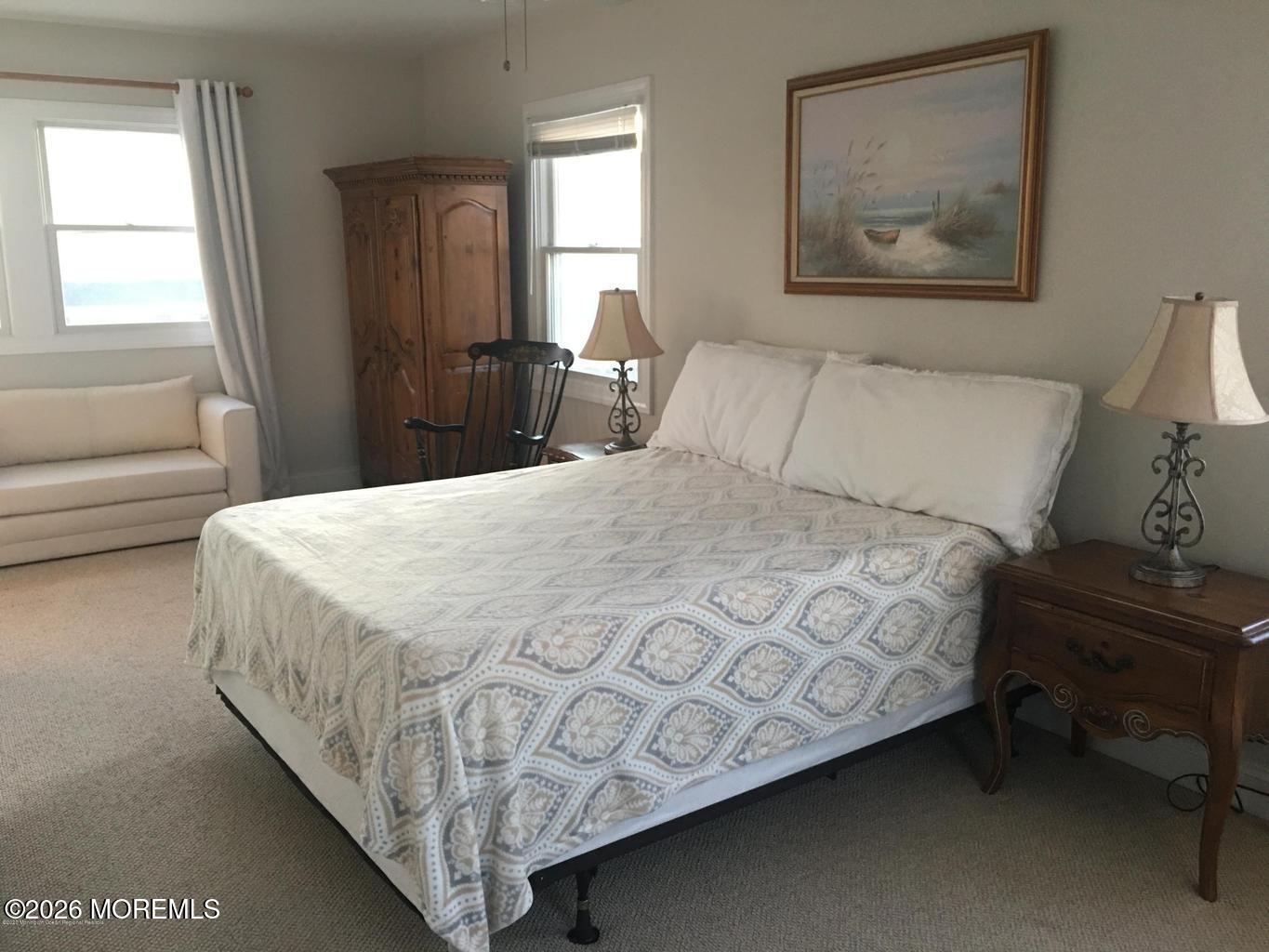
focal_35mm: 29
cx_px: 634
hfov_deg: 61.7
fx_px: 1063
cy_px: 476
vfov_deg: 48.2
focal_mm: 4.15
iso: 64
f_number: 2.2
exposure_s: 1/15
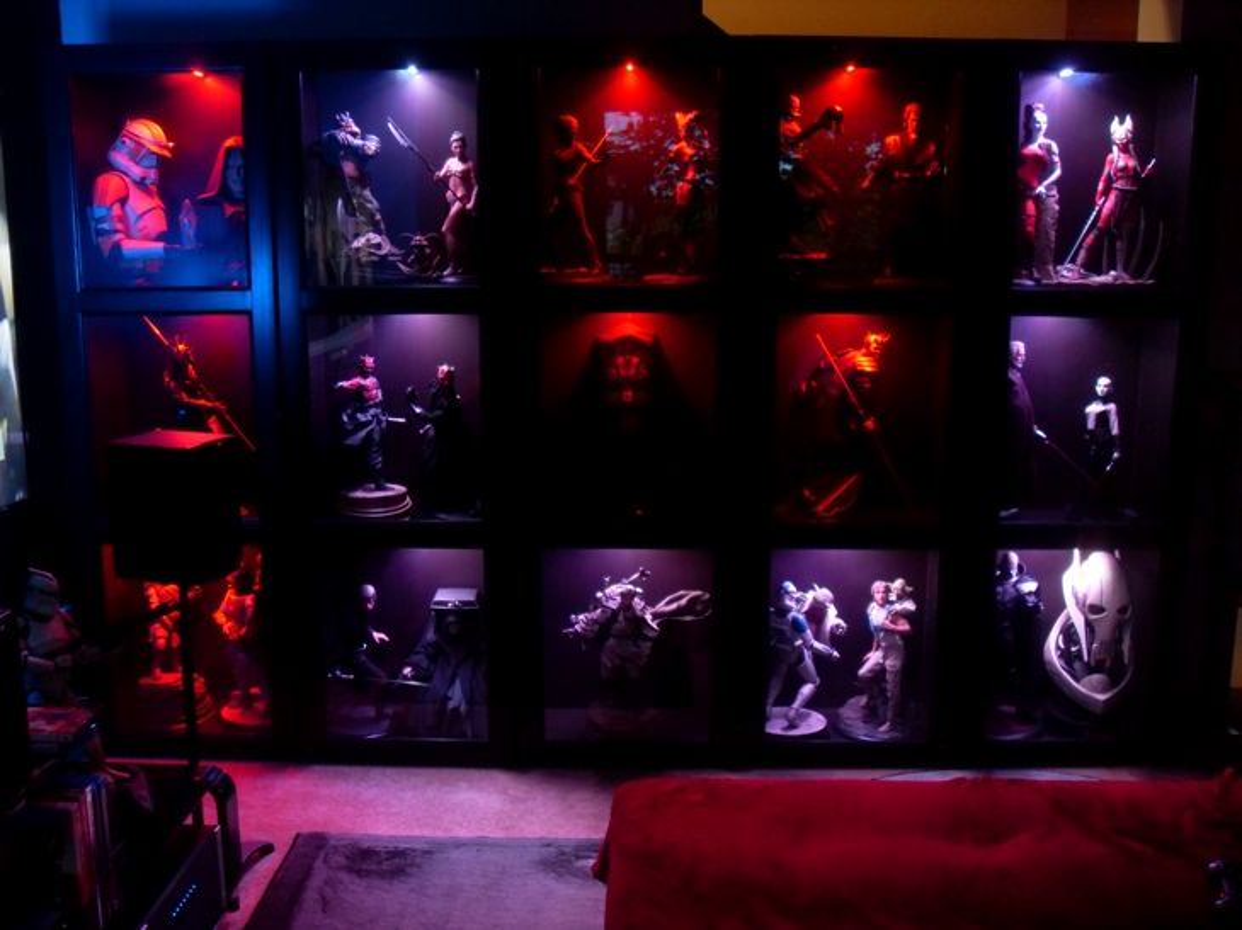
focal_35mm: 34
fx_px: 1219
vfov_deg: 41.8
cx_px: 621
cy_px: 465
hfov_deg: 54.0
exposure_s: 1/4
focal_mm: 6.3
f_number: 2.8
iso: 200
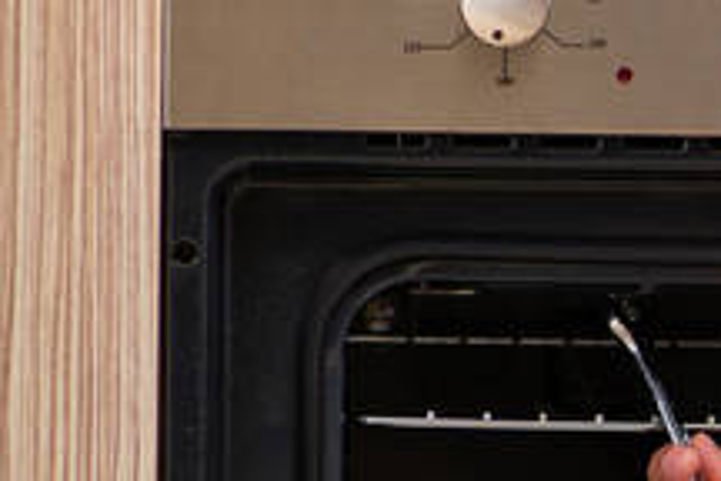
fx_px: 9973
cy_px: 473
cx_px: 1033
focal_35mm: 498
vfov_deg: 2.8
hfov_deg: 4.1
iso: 100
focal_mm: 105
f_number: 4
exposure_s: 1/100
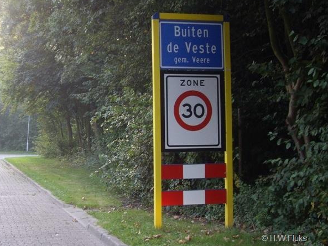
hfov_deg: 45.8
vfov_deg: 35.1
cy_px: 116
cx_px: 161
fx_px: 389
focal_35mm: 41
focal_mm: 7.9
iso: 200
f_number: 2.8
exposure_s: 1/50
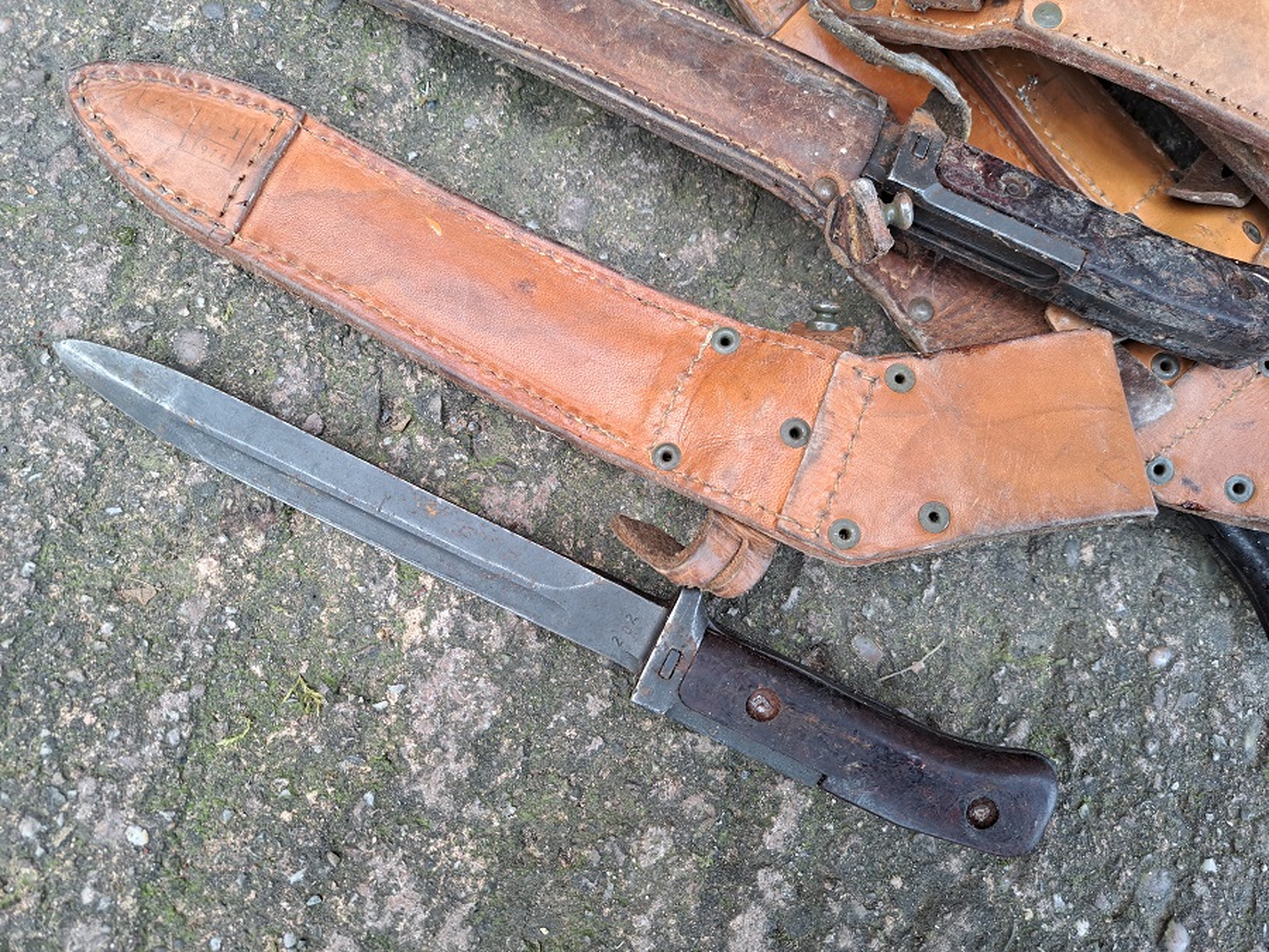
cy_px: 476
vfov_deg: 56.8
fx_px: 880
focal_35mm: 24
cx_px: 634
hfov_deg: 71.6
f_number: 1.8
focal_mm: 5.23
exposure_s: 1/50
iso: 100
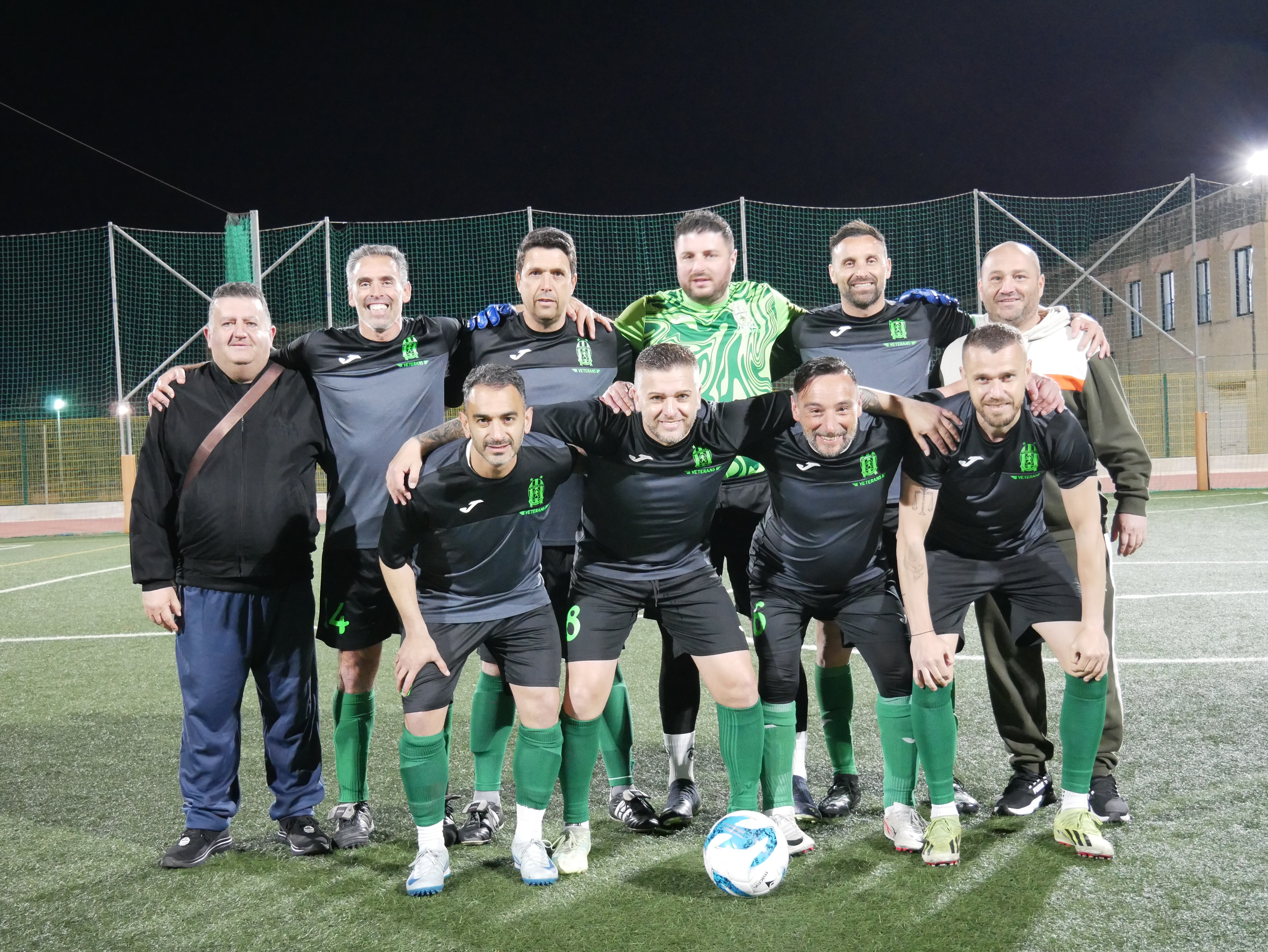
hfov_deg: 41.2
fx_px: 1686
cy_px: 476
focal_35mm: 46
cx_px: 634
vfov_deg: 31.5
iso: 3200
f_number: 4.3
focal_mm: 23
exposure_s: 1/25
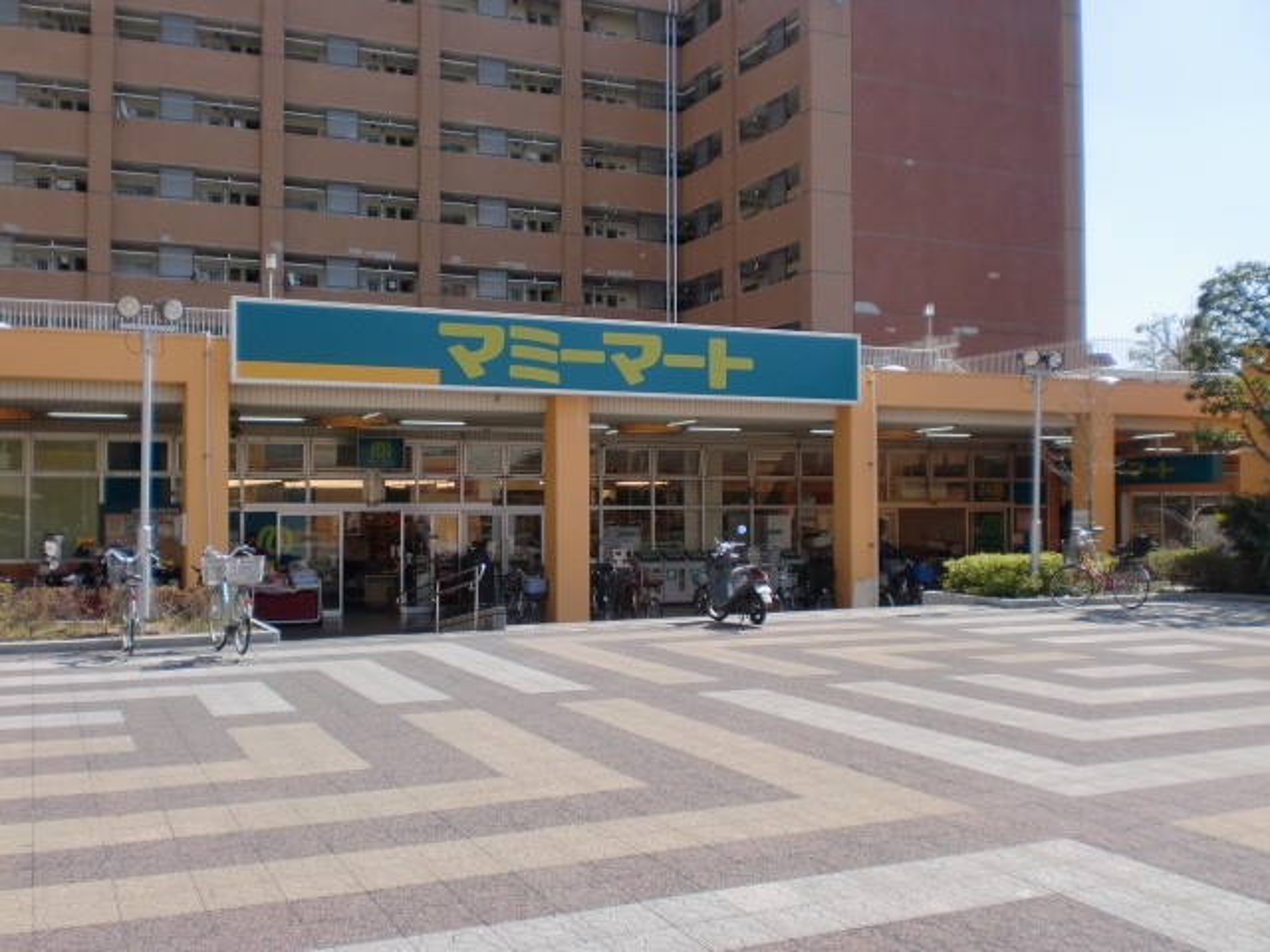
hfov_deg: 52.6
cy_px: 476
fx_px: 1284
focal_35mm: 35
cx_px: 635
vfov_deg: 40.7
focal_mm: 6.3
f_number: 3.1
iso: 64
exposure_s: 1/800
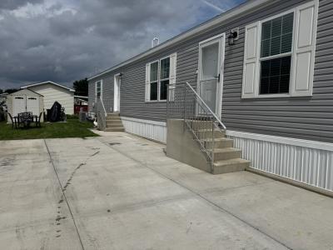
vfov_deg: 56.8
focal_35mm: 24
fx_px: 231
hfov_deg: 71.6
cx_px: 166
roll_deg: -1.2
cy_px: 125
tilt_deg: -4.3
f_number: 1.78
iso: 80
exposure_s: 1/12346
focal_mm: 6.76
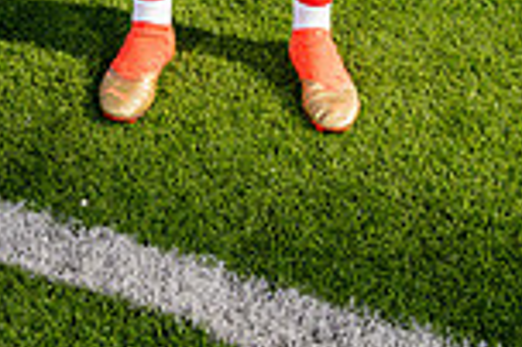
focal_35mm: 71
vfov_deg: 14.6
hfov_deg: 28.1
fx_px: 1028
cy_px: -409
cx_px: 137
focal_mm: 24
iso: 50
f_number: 7.1
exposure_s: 1/125
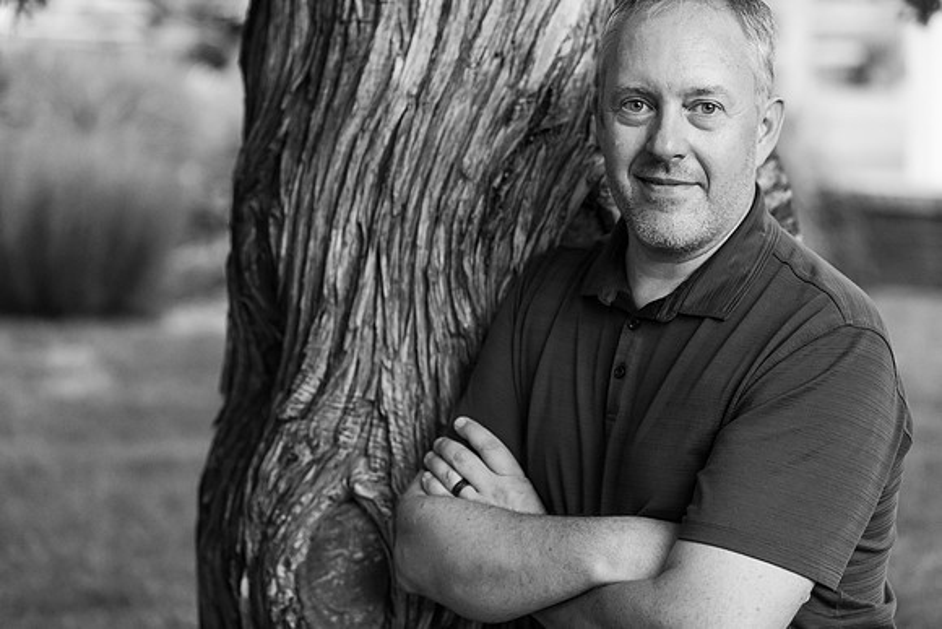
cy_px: 314
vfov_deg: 16.1
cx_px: 471
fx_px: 2225
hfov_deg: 23.9
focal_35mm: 85
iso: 4000
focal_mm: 85
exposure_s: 1/400
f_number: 3.2
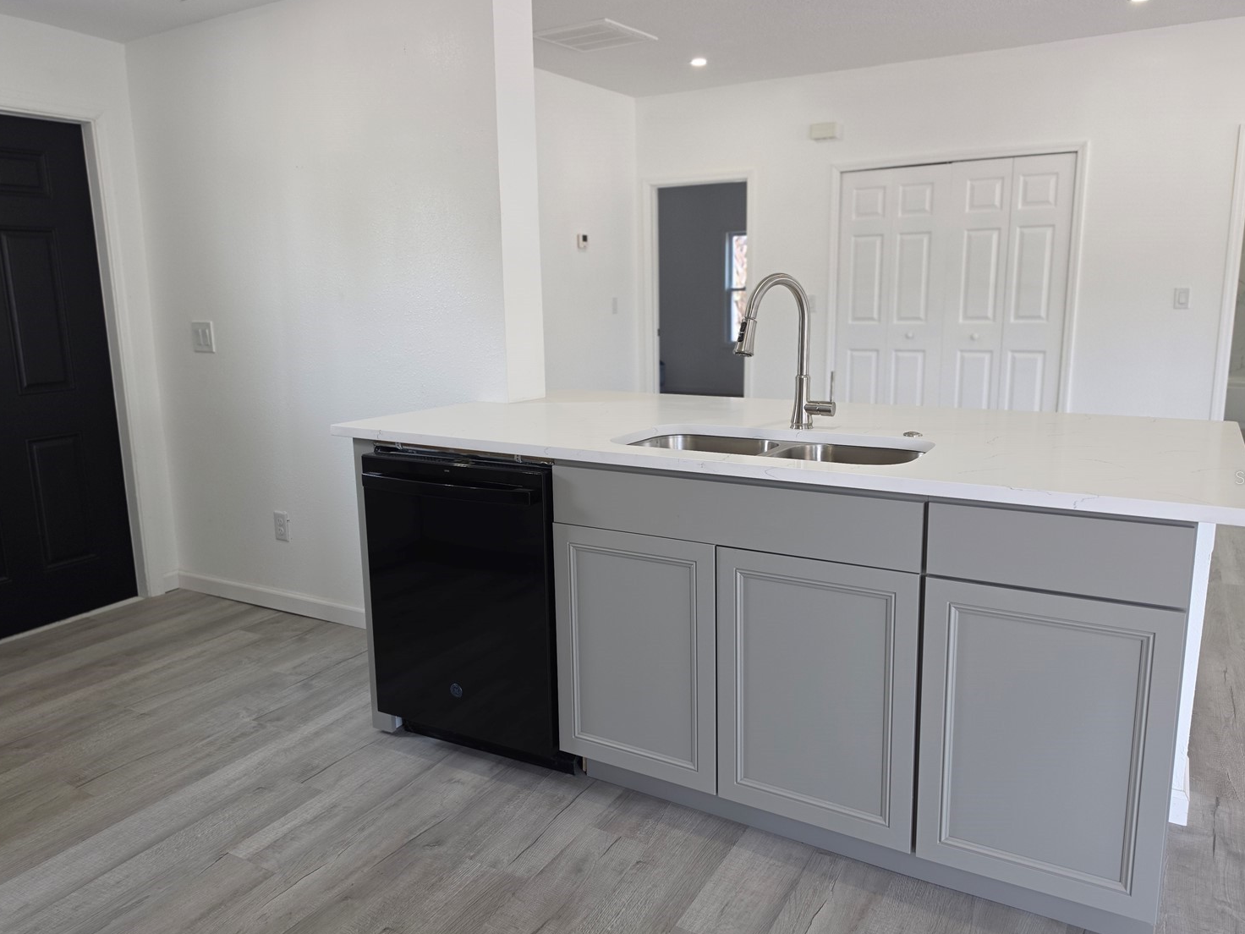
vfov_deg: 54.9
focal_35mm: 25
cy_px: 477
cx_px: 639
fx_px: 899
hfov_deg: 69.4
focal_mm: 6.5
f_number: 1.4
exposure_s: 1/180
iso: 80
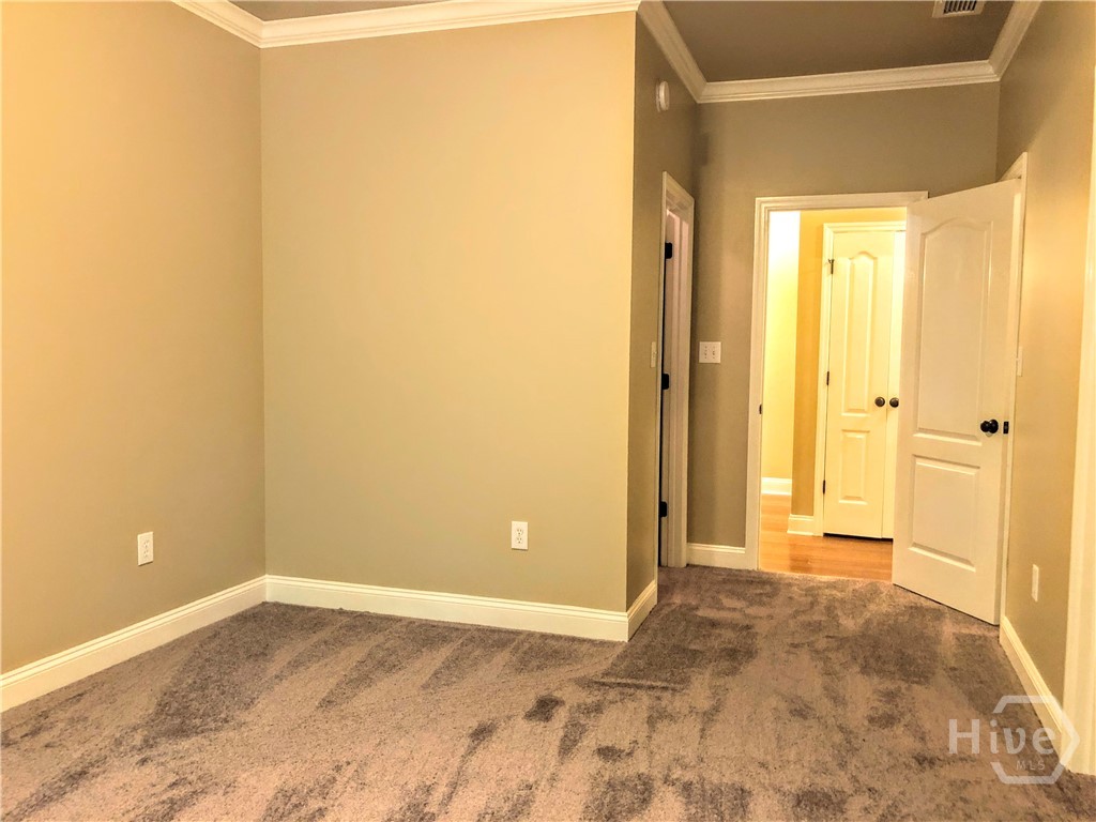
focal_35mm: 28
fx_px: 887
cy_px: 411
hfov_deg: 63.4
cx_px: 548
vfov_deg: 49.7
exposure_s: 1/9
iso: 100
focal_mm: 3.99
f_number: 1.8
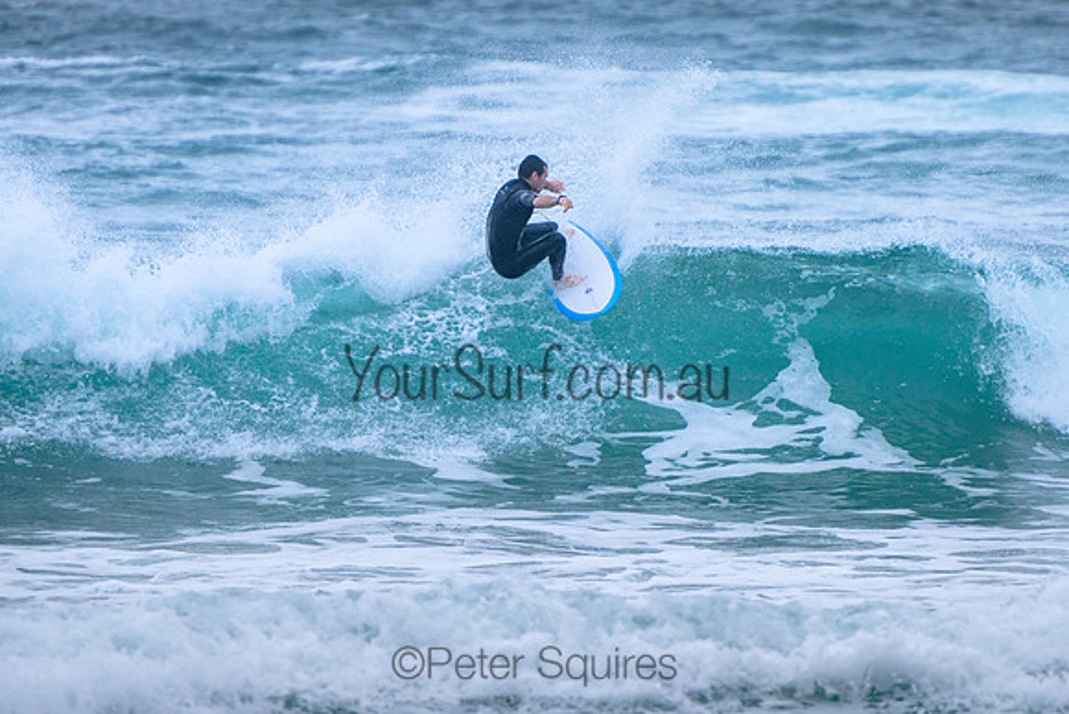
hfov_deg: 3.7
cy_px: 228
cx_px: 666
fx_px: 16339
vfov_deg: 2.5
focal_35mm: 550
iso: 720
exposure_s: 1/2000
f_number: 5.6
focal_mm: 400
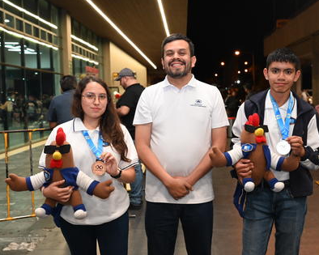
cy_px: 126
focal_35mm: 48
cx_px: 173
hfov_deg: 38.8
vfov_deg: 31.4
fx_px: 453
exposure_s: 1/100
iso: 2800
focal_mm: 42
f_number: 5.6
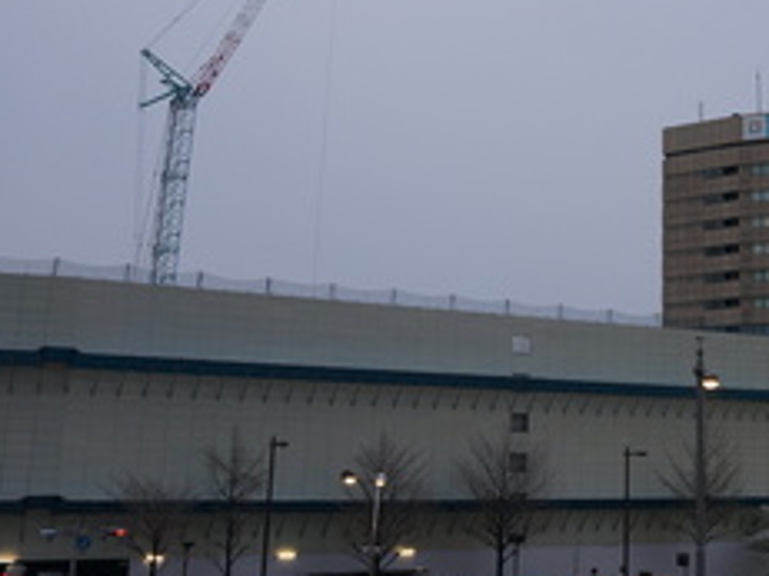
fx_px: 1332
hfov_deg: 30.6
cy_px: 142
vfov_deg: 24.1
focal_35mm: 60
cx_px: 712
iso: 160
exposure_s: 1/60
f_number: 4
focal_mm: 16
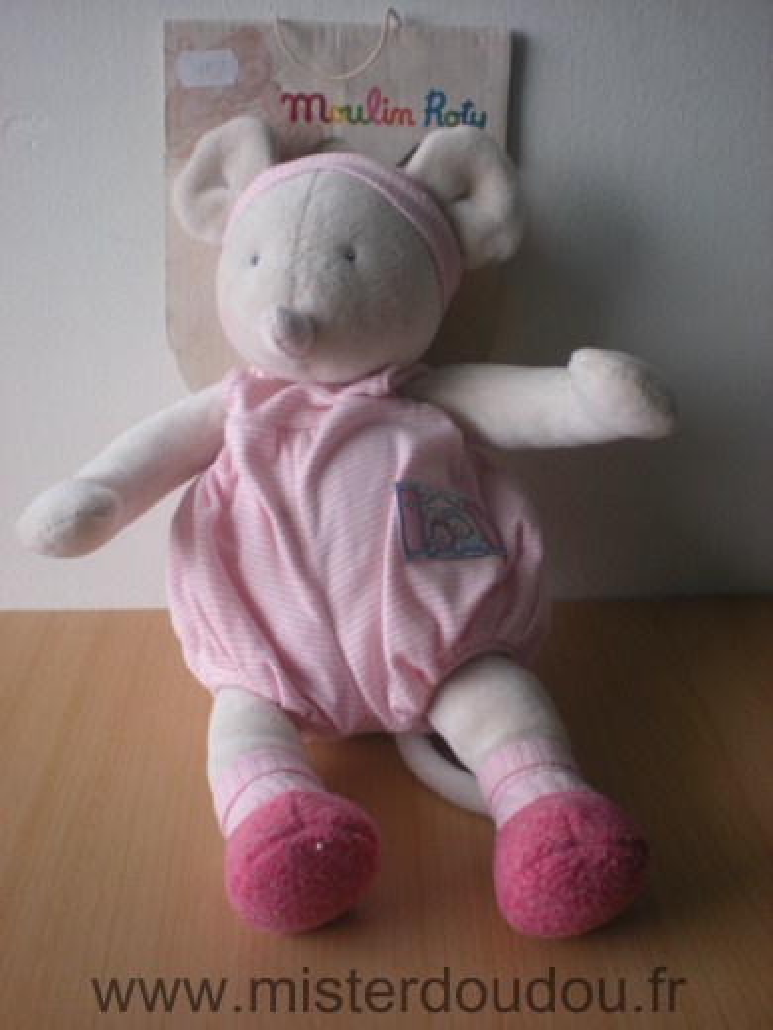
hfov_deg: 37.7
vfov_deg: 49.0
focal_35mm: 38
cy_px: 515
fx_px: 1131
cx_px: 386
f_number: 3.1
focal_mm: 6.3
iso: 120
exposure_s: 1/57.4
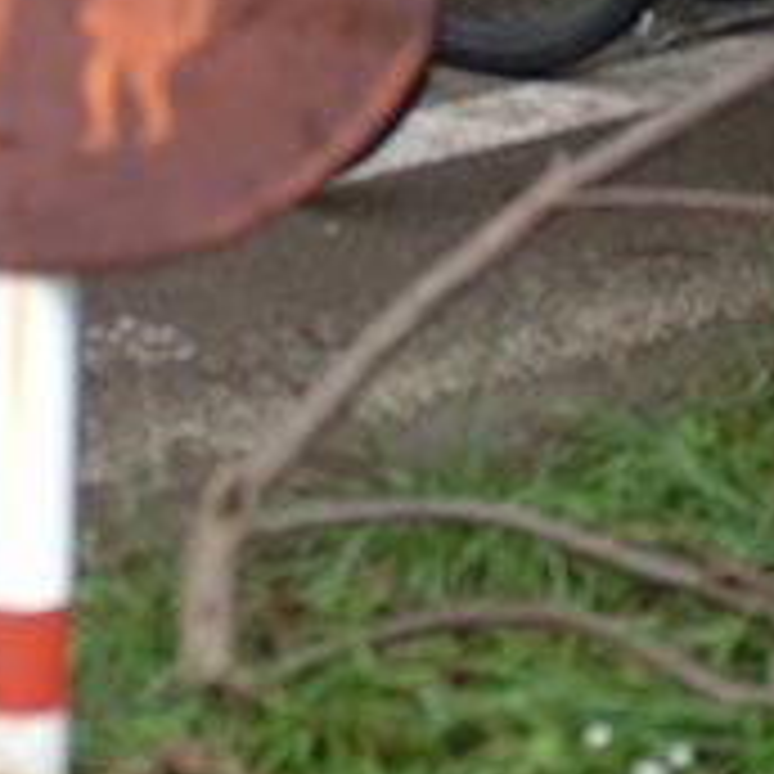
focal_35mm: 190
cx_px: 36
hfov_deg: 9.2
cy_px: 88
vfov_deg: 9.2
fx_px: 4806
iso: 100
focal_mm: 50
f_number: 2.8
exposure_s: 1/180
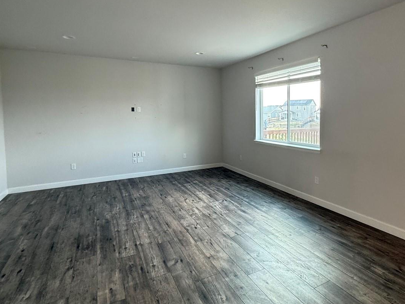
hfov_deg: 78.4
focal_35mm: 21
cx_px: 235
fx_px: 246
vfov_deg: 63.0
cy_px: 127
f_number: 2.2
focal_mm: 2.22
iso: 200
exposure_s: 1/120
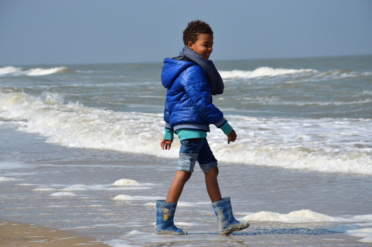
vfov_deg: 8.7
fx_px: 1626
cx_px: 186
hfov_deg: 13.1
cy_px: 124
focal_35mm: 158
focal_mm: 105
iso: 800
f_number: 9
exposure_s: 1/4000
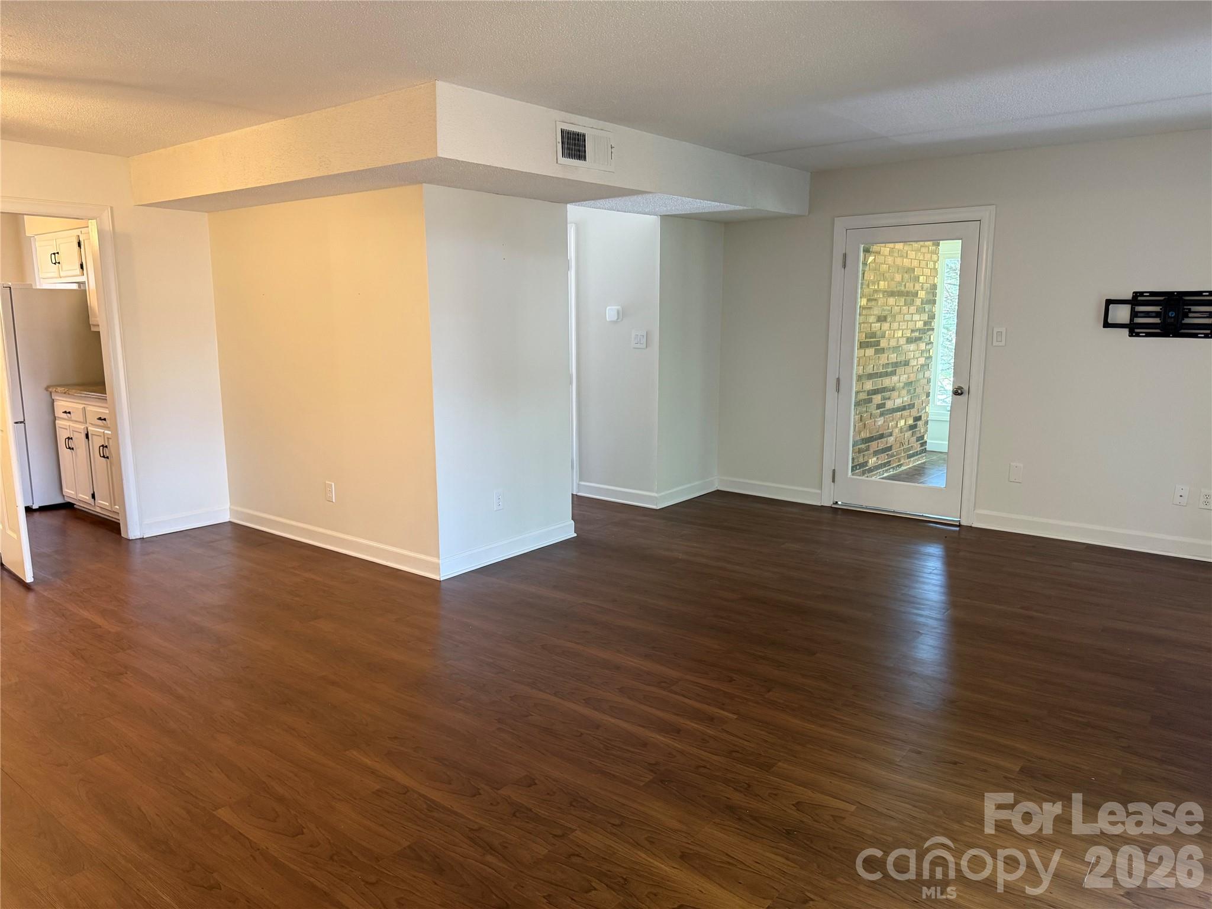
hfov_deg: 71.6
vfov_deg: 56.8
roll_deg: -0.1
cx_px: 606
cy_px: 454
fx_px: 840
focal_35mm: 24
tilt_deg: -9.3
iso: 250
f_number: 1.78
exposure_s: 1/60
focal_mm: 6.76
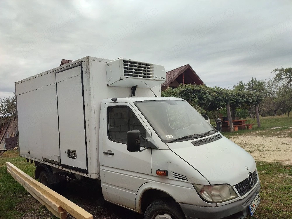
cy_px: 110
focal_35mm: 25
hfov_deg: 69.4
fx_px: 211
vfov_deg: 54.9
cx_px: 146
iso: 77
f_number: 1.9
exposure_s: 1/100
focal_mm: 6.04
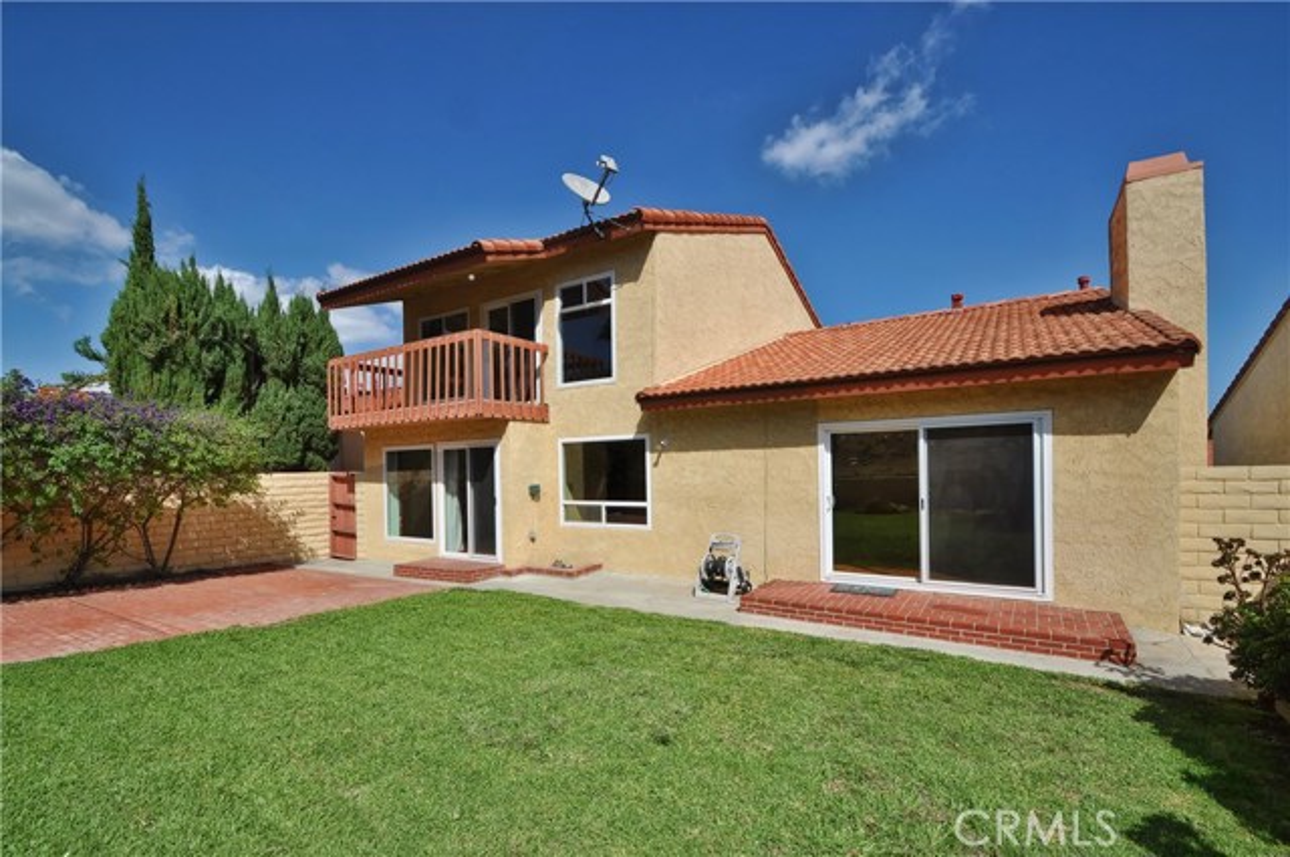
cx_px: 645
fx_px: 537
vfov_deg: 77.2
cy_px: 428
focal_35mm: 15
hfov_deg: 100.5
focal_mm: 10
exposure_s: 1/500
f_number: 11
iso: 200
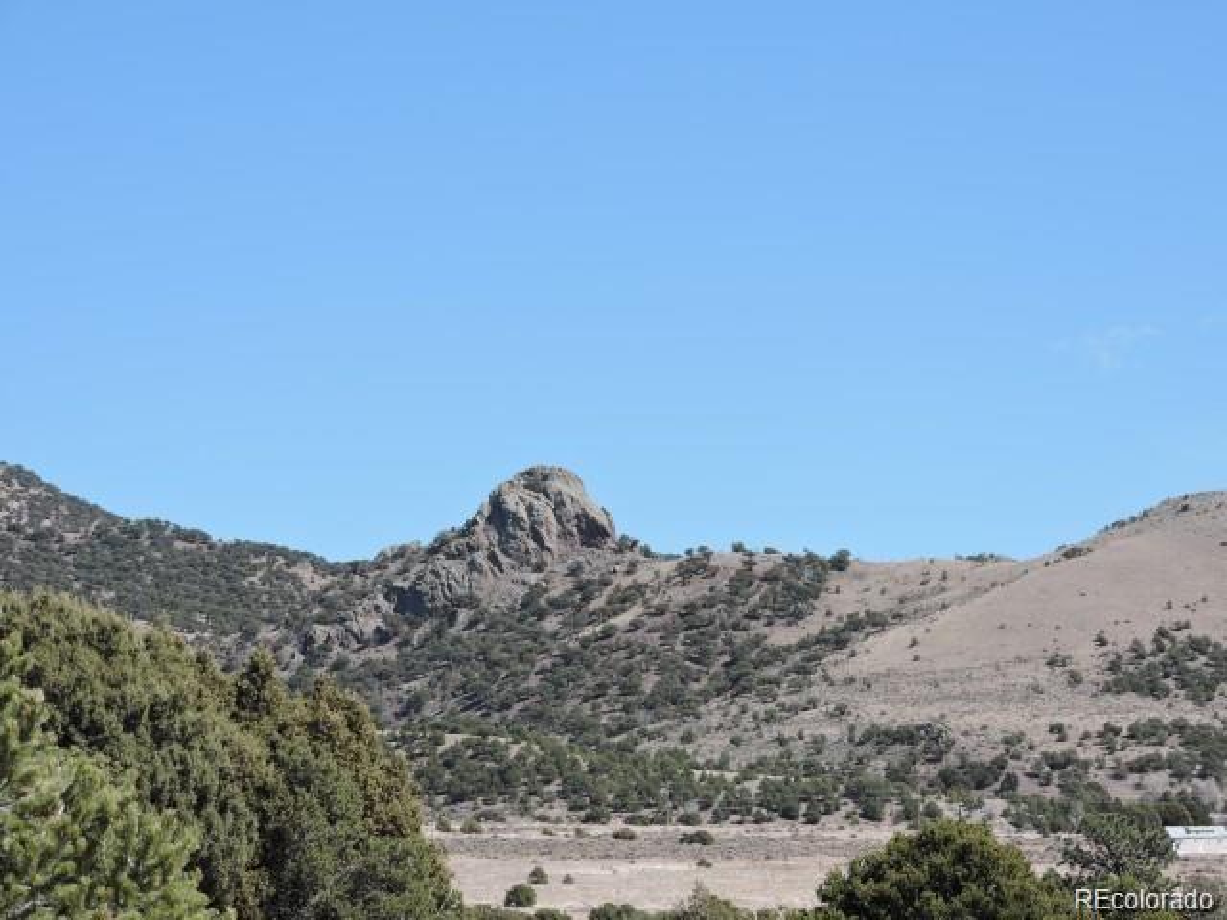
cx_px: 614
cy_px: 460
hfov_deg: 13.6
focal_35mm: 145
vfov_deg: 10.2
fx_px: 5140
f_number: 4.4
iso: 100
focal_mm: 25.9
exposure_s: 1/640
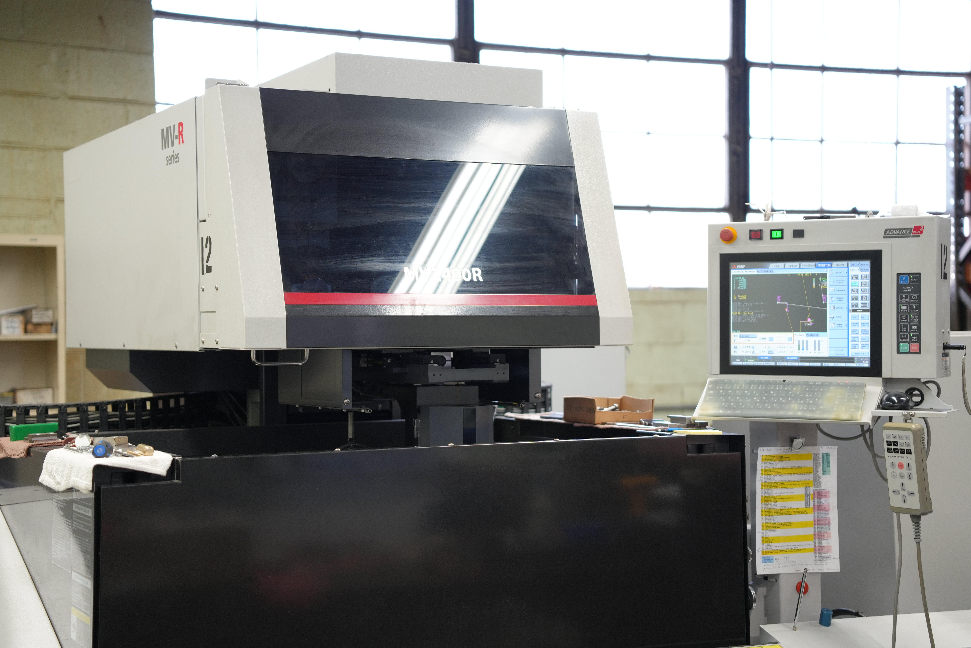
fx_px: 1618
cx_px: 486
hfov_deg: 33.4
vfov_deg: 22.6
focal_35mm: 60
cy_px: 324
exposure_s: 1/200
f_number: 1.8
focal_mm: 40
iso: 320
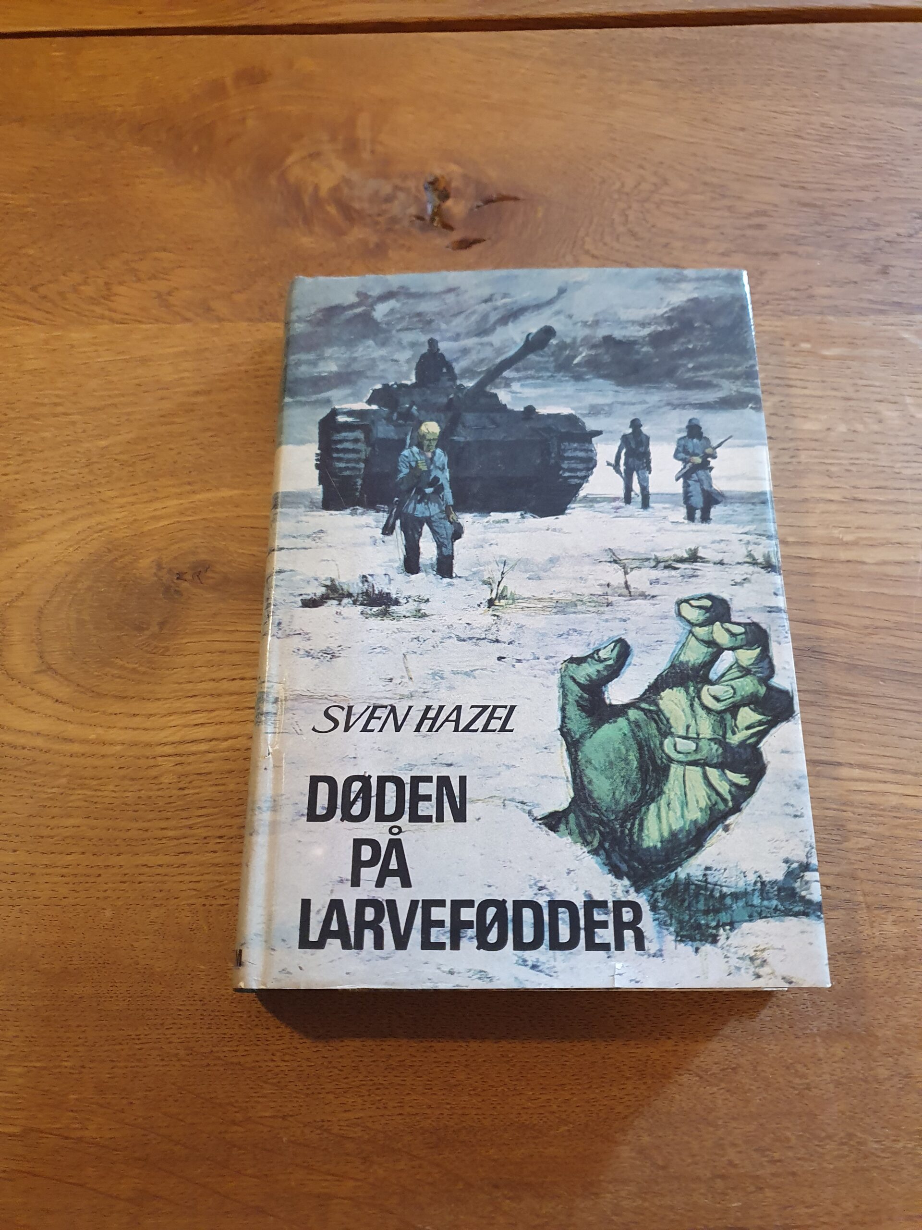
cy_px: 615
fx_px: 923
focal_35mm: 26
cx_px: 461
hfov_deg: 53.1
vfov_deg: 67.3
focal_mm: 4.32
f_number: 1.5
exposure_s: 1/50
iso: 400
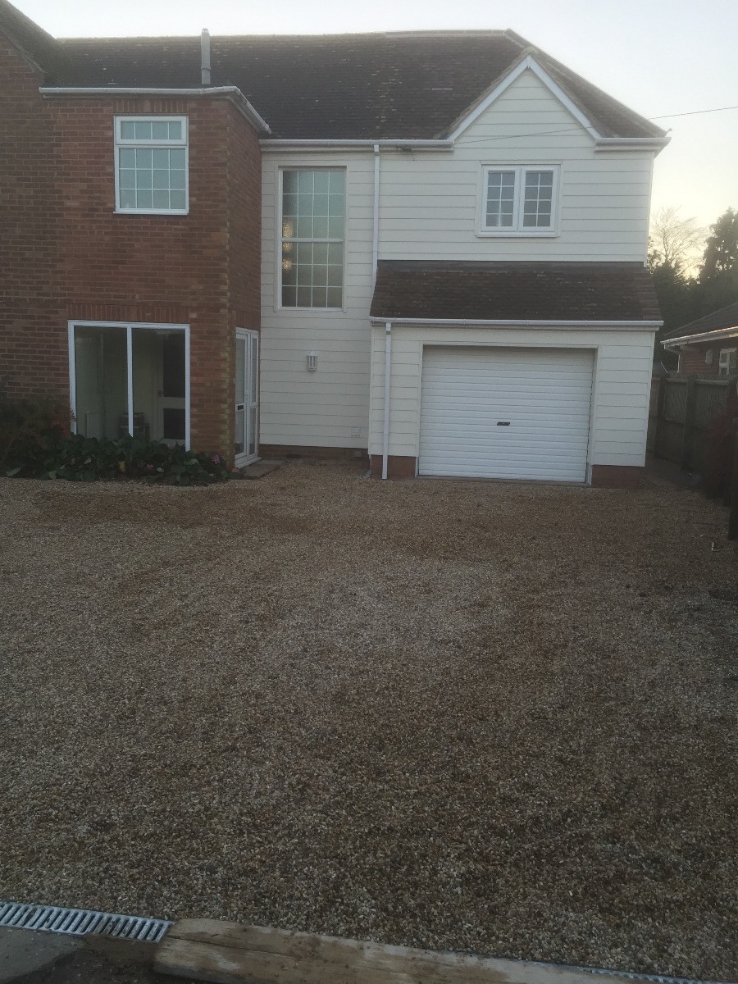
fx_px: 824
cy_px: 492
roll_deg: -0.8
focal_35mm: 29
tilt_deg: -5.3
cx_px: 369
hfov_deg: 48.2
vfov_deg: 61.7
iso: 50
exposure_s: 1/100
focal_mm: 4.15
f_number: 2.2
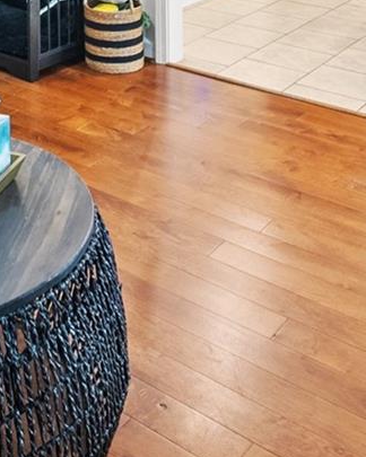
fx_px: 772
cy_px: -175
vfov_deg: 26.5
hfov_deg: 25.6
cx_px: 14
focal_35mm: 57
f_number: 9
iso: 250
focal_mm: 12
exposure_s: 1
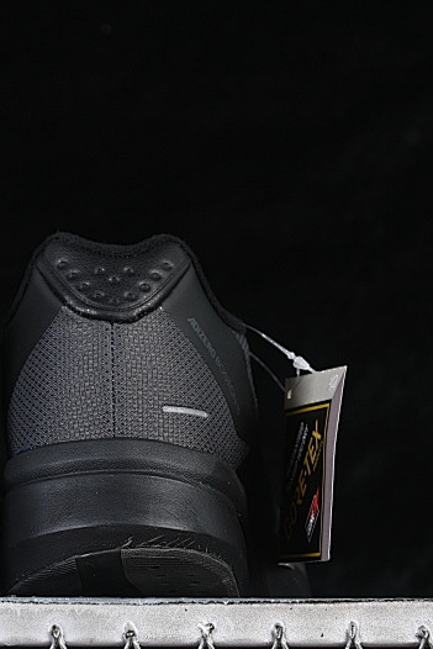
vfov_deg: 13.3
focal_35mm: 154
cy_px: 320
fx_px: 2776
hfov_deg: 8.9
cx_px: 5
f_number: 6.3
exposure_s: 1/50
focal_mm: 50
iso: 160
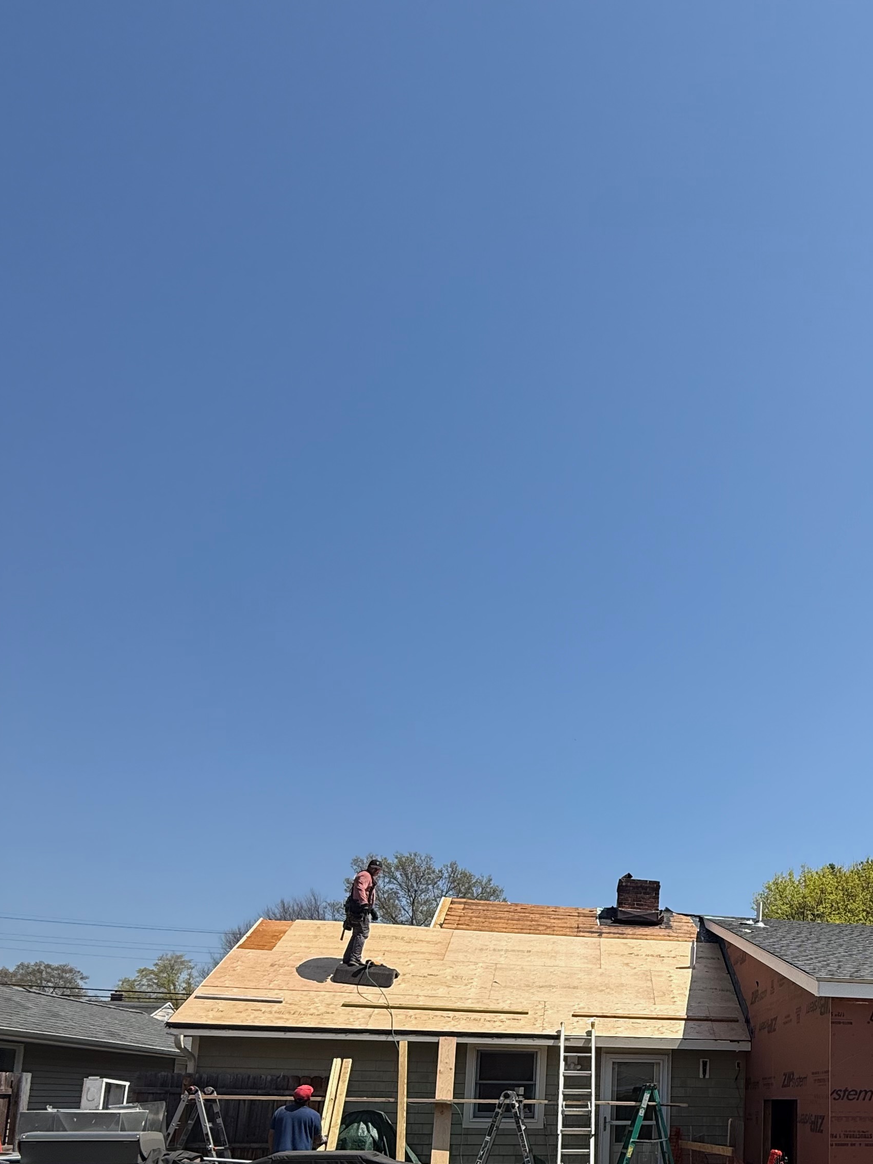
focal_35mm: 25
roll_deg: -0.7
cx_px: 766
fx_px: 841
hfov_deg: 49.6
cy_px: 1010
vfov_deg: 60.6
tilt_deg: +5.9
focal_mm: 2.22
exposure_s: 1/2024
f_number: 2.2
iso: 50
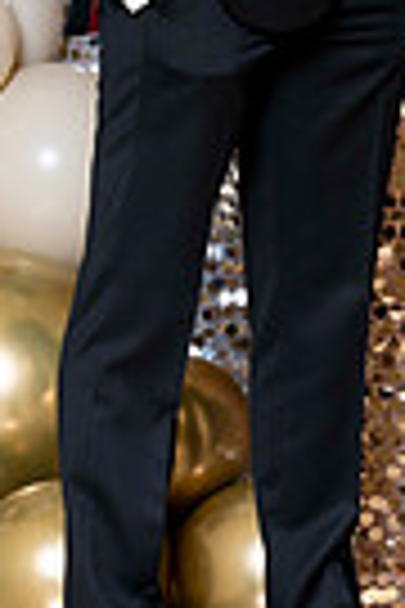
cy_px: -41
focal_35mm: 334
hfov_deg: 4.1
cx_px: 454
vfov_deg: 6.1
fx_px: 5636
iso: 250
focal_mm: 100
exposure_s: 1/200
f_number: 5.6
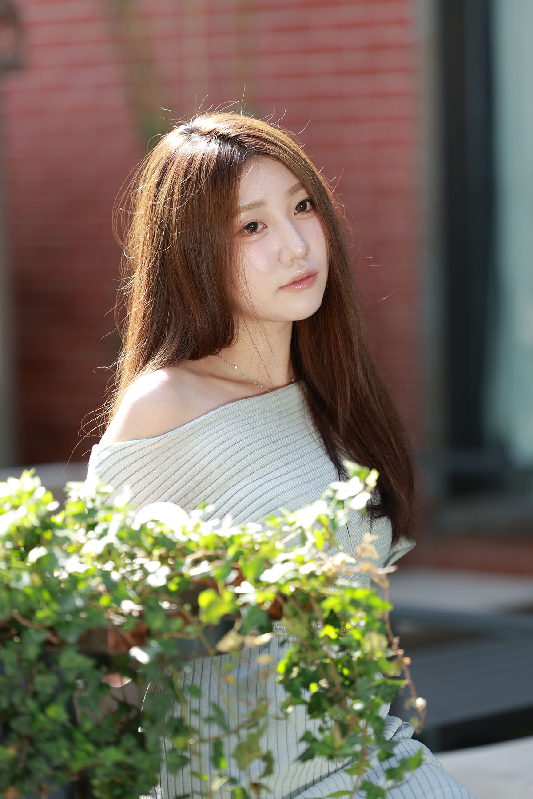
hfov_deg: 8.5
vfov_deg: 12.7
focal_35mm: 162
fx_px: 3597
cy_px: 400
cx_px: 266
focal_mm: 163
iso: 125
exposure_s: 1/250
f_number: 2.8
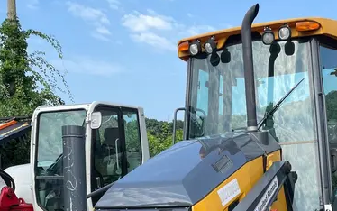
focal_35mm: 54
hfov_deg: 36.9
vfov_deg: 22.5
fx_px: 496
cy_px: 237
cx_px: 236
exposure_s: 1/1422
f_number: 1.6
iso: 50
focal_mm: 5.1
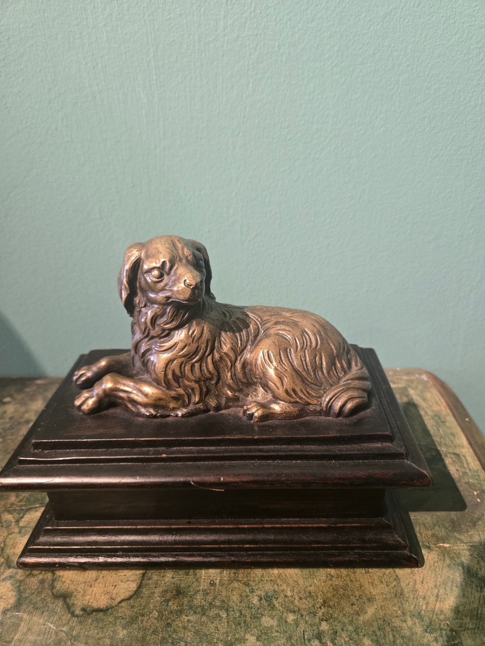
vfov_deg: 73.9
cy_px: 323
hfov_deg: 58.9
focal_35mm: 23
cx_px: 242
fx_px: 430
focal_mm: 5.4
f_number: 1.8
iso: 640
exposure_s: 1/100
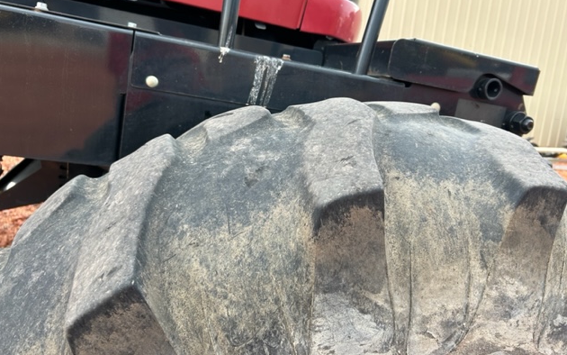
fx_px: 433
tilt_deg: -6.6
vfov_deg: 44.5
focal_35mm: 28
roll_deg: -5.6
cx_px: 285
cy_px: 168
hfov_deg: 66.5
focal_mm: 5.7
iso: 32
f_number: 1.5
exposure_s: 1/148
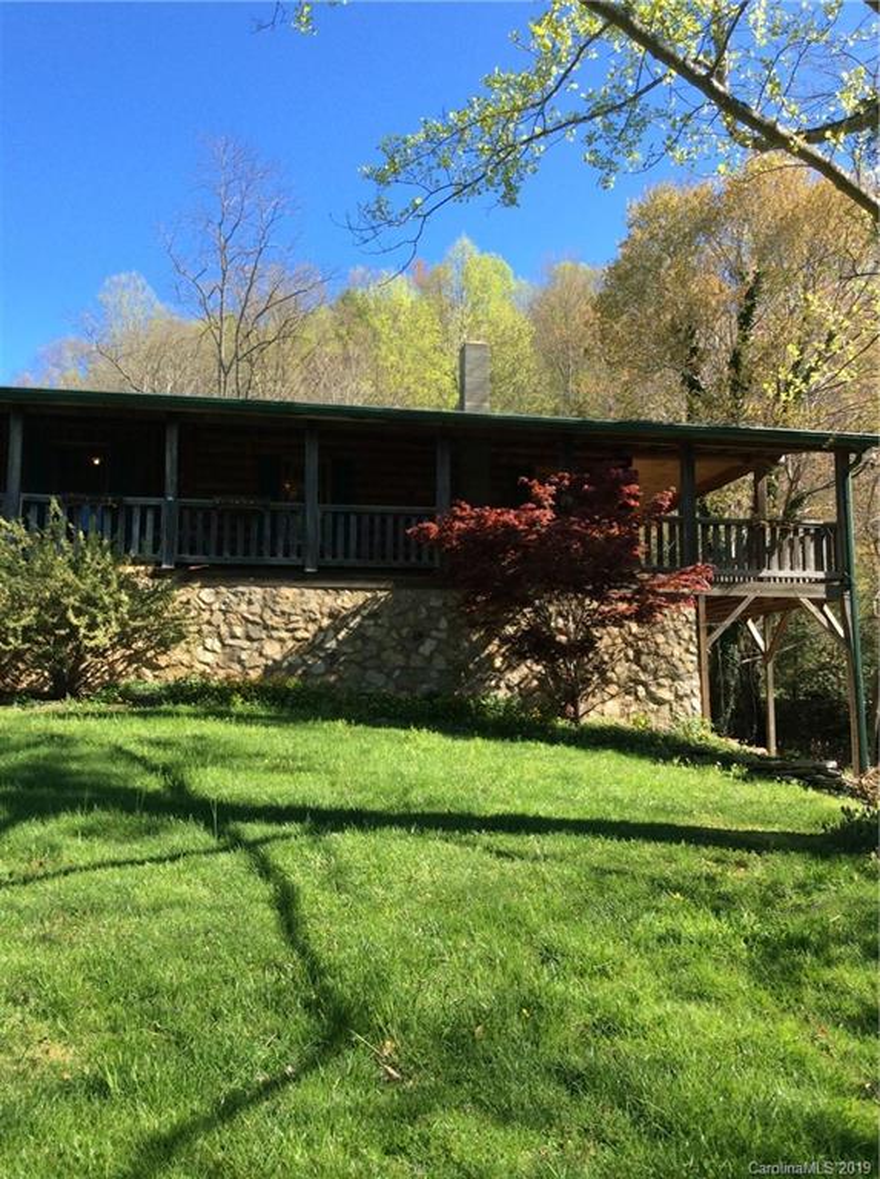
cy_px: 590
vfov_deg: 56.9
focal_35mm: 32
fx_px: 1088
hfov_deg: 44.0
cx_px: 440
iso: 32
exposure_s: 1/469
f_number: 2.4
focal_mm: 3.3
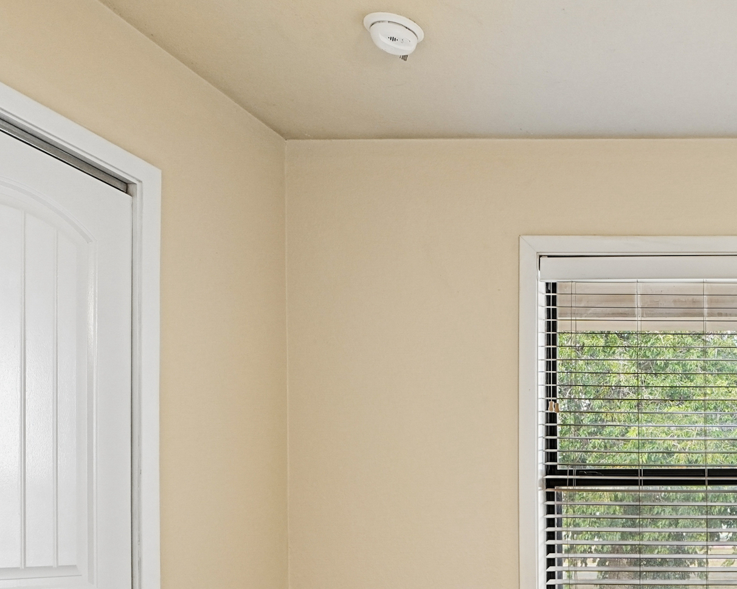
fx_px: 829
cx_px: 840
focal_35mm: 38
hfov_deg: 38.3
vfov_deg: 37.1
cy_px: 509
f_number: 4.5
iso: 320
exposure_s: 1/80
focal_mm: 14
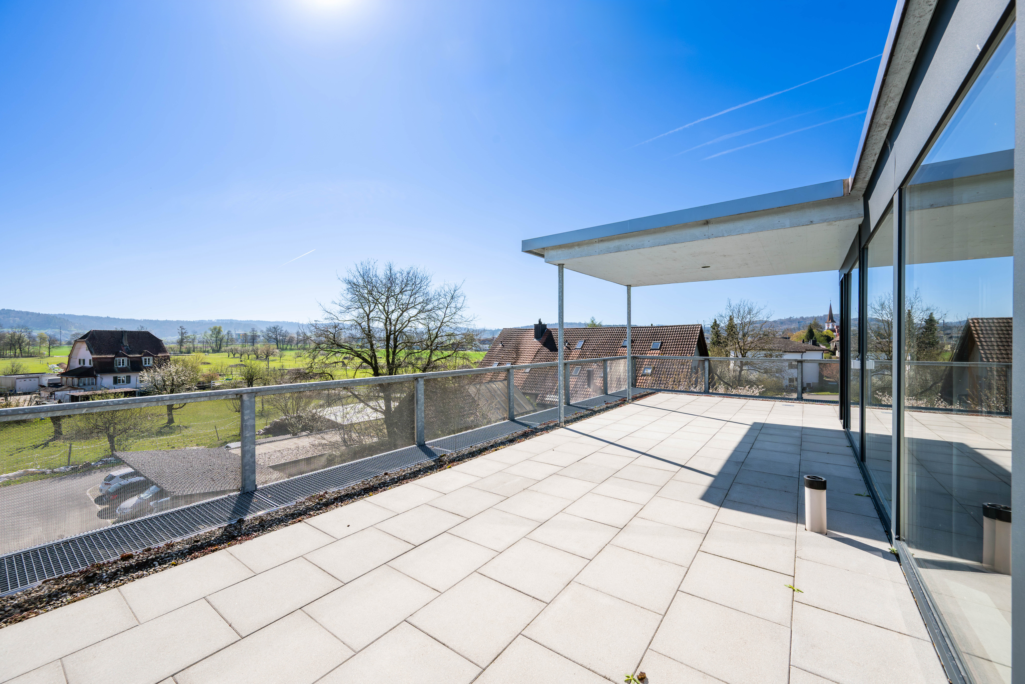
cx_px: 512
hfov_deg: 104.3
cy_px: 342
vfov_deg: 81.2
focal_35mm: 14
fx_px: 399
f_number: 9
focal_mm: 14
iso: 250
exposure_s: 1/800
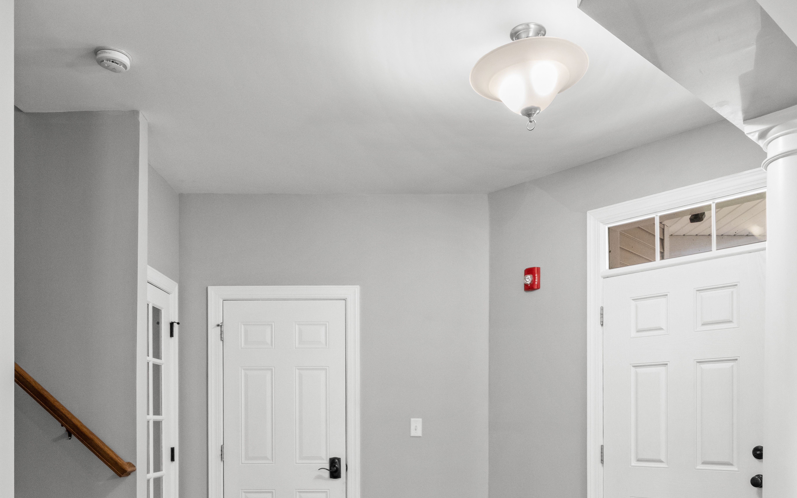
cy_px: 424
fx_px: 655
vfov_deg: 39.4
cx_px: 406
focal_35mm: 30
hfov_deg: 62.6
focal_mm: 17.1
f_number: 11
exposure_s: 1/6
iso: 3200
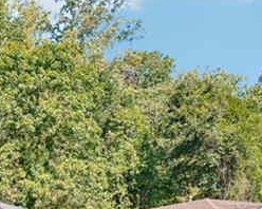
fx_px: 480
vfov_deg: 23.3
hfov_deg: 25.5
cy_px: 222
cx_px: -92
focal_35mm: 62
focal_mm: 16
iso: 320
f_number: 5
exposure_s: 1/250
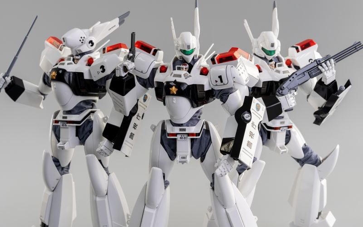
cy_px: 111
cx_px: 181
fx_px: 910
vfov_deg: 14.2
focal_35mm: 92
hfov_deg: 22.6
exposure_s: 1/3
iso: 160
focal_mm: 90
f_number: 13
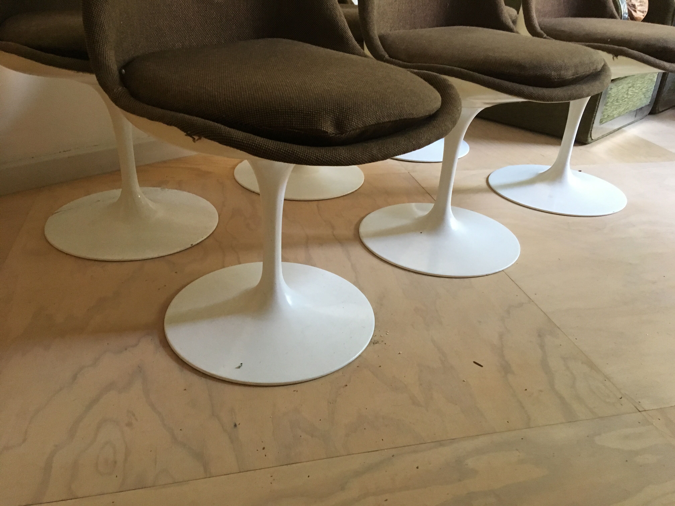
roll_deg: -3.6
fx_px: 565
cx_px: 338
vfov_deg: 48.2
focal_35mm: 29
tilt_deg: -30.4
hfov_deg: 61.7
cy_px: 253
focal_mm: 4.15
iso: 200
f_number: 2.2
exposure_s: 1/25
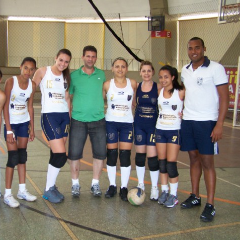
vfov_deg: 37.6
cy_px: 120
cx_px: 81
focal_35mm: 45
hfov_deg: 37.2
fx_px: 353
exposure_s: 1/60
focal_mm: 6.3
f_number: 2.8
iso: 160
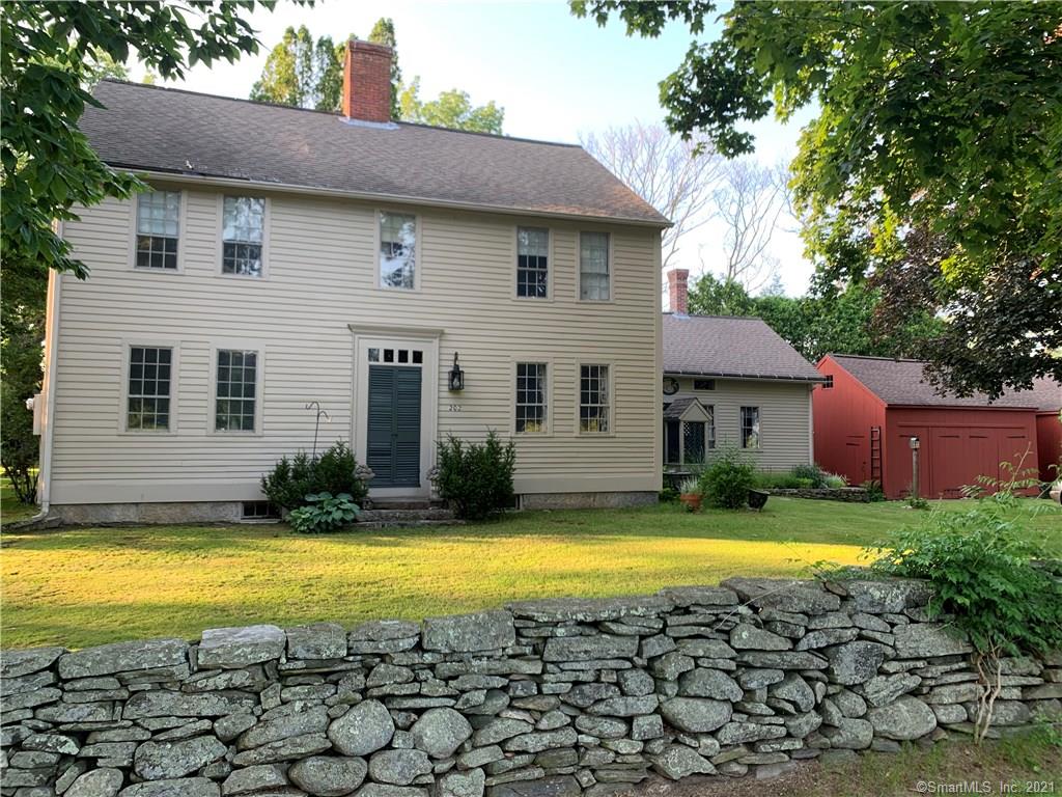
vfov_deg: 53.1
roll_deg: -0.4
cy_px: 398
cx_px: 531
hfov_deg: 67.3
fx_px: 798
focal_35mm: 26
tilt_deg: +4.0
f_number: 1.8
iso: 40
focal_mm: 4.25
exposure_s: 1/122
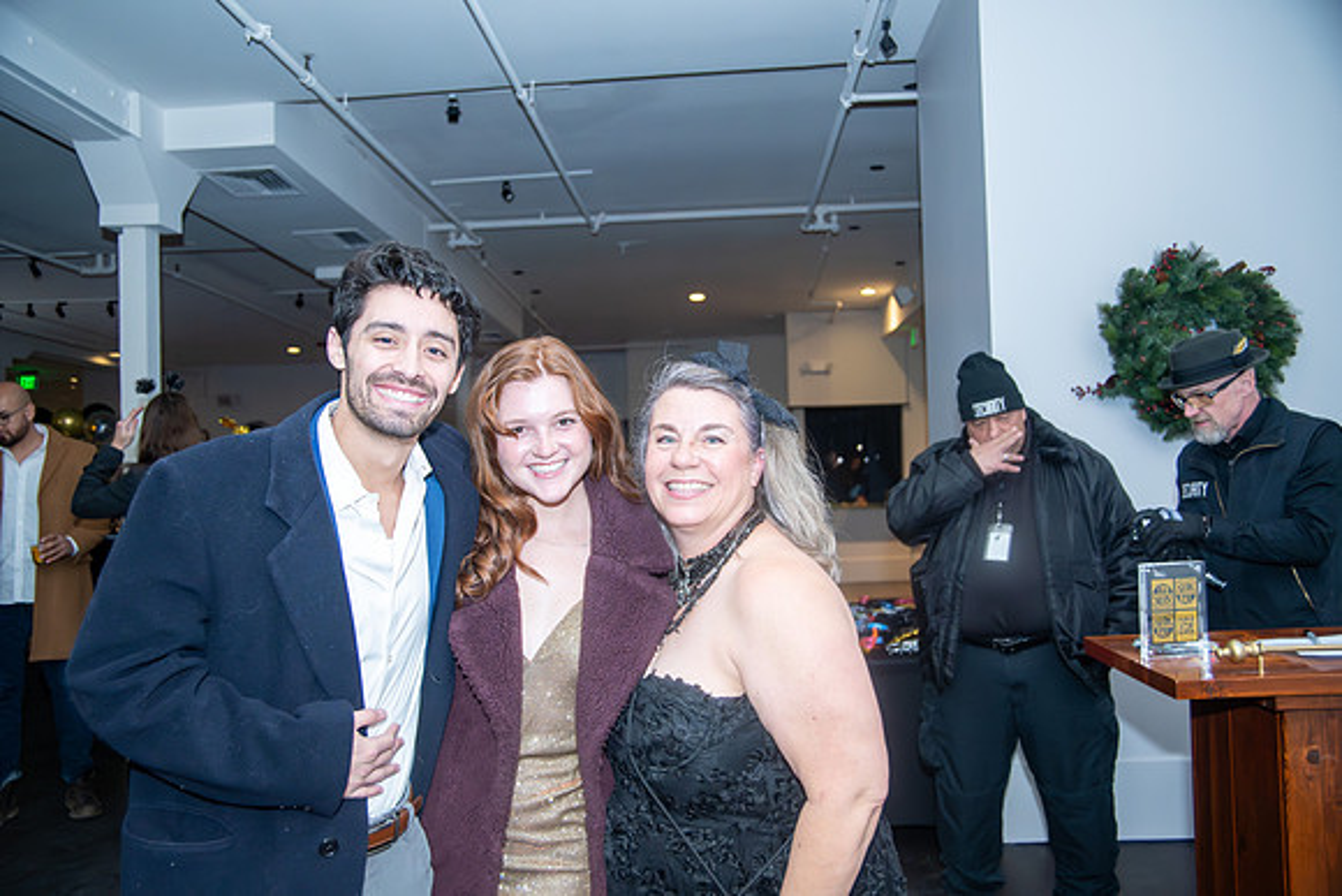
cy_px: 448
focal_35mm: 30
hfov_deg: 61.9
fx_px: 1119
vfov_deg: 43.6
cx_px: 671
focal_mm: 30
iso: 2500
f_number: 4
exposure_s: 1/160
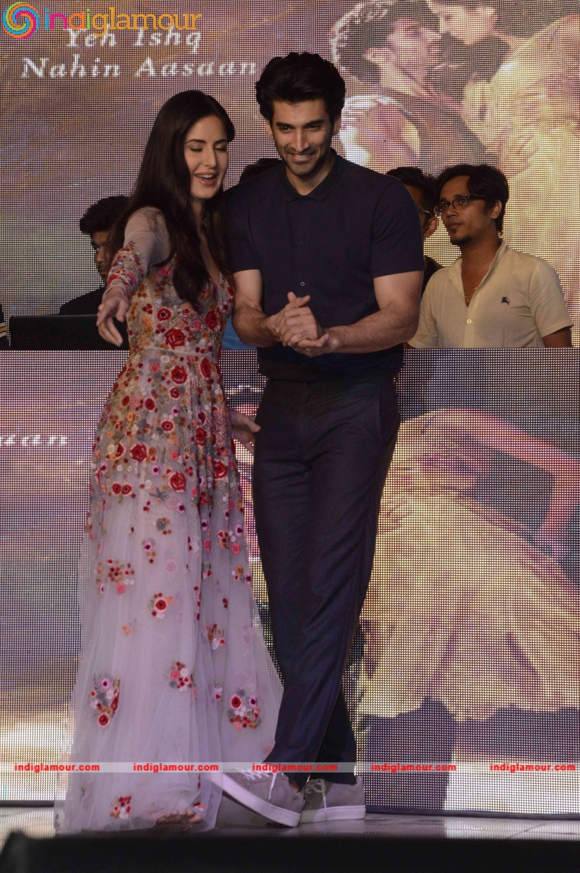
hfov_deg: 8.7
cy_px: 436
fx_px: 3813
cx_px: 290
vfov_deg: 13.1
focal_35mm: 158
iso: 1600
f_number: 11
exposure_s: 1/160
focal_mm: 105
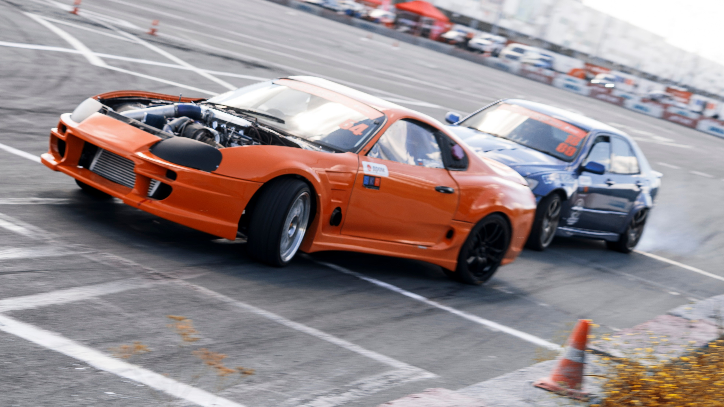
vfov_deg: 14.1
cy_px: 204
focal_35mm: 86
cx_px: 362
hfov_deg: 24.8
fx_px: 1649
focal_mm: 55
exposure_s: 1/125
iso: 200
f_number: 9
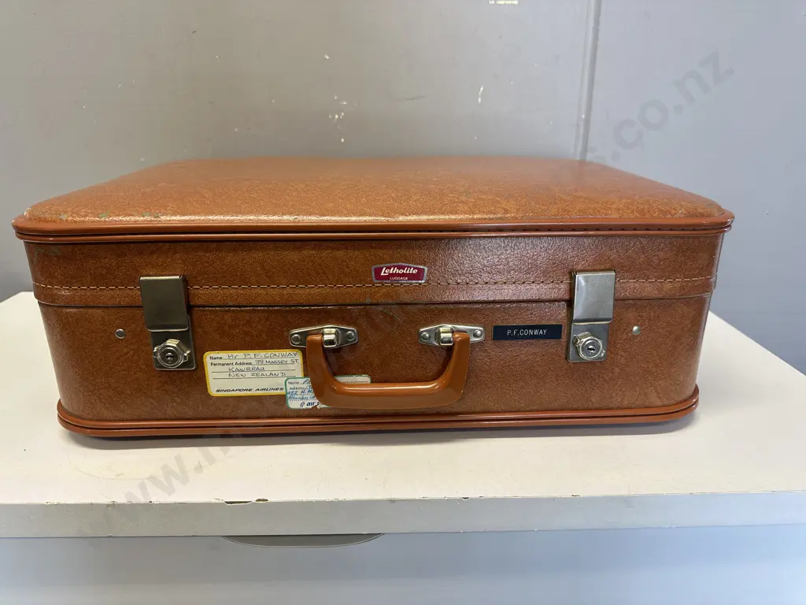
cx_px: 403
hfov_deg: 71.6
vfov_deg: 56.8
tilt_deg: -18.4
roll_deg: -0.1
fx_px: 559
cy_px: 302
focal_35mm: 24
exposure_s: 1/100
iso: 125
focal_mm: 6.86
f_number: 1.78
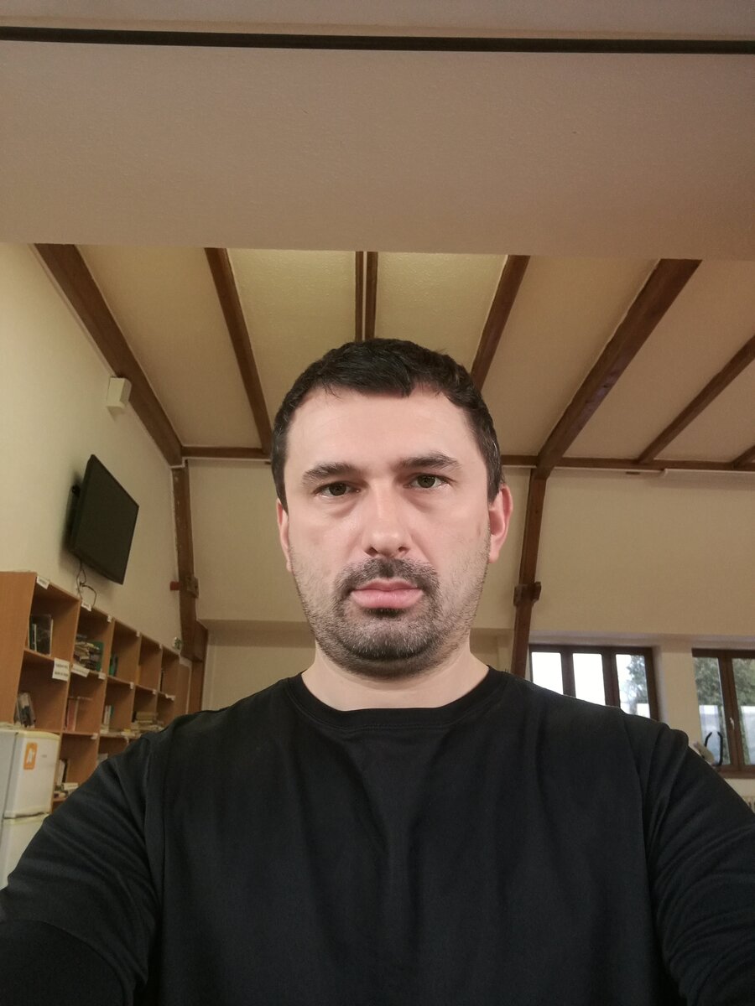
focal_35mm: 26
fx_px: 756
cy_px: 503
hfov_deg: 53.1
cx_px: 378
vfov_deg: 67.3
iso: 125
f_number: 2.4
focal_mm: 3.38
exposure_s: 1/33.3
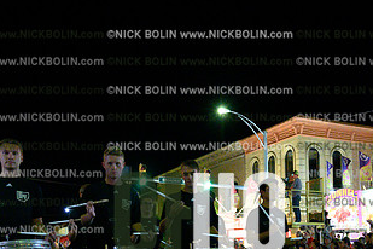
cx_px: 199
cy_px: 230
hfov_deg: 43.6
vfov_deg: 28.6
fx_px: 466
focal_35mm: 45
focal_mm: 24
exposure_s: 1/400
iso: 32000
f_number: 4
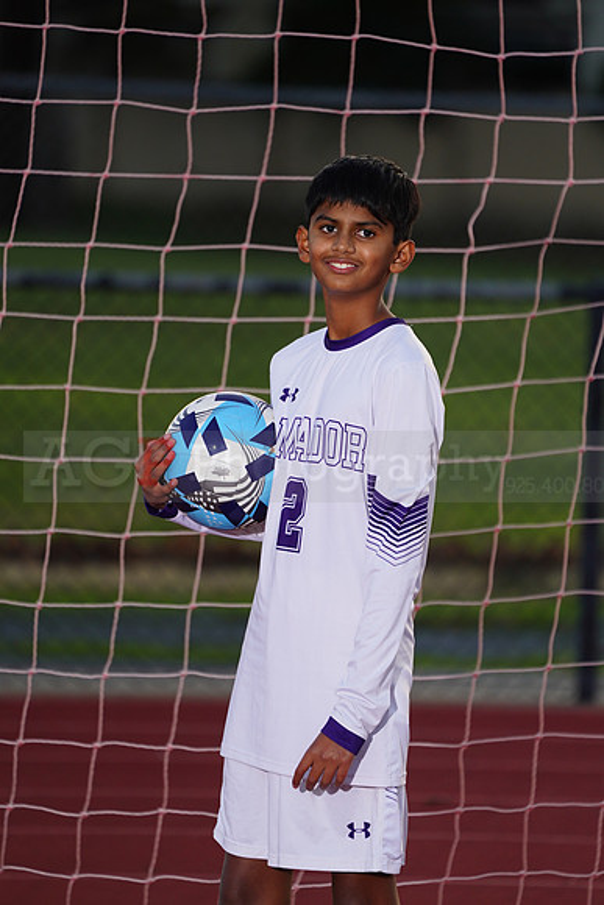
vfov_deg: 5.5
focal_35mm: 376
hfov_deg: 3.7
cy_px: 452
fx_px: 9456
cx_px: 302
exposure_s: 1/250
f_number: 5.6
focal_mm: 376
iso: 320
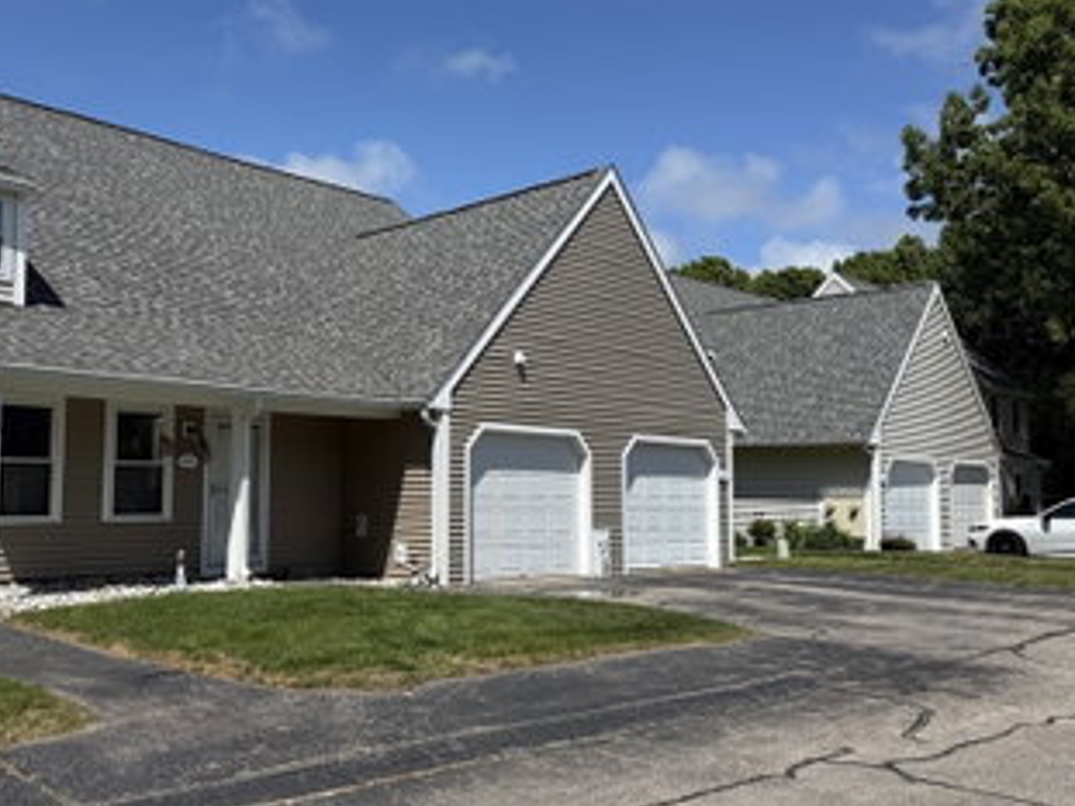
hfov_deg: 54.3
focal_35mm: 33
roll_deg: +0.0
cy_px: 401
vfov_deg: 42.9
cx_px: 365
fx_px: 1024
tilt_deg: +6.1
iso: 80
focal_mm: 6.76
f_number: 1.78
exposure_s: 1/6173
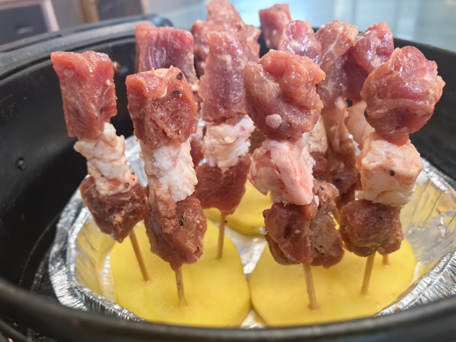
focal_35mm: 27
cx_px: 228
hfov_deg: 65.3
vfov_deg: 51.4
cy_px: 171
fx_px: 356
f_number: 2.8
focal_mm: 6.35
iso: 500
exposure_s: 1/100
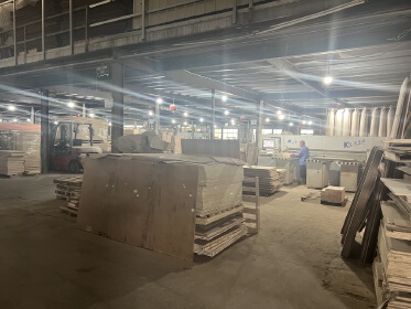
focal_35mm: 26
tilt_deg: -3.7
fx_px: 309
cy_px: 154
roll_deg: -1.2
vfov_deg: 53.1
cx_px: 206
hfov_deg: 67.3
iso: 250
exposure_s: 1/50
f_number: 1.5
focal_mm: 5.7
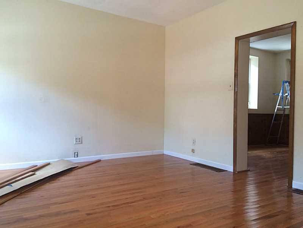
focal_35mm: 29
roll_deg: -1.0
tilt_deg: +0.7
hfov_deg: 61.7
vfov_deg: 48.2
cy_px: 114
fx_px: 254
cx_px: 152
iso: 100
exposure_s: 1/30
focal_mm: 4.15
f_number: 2.2
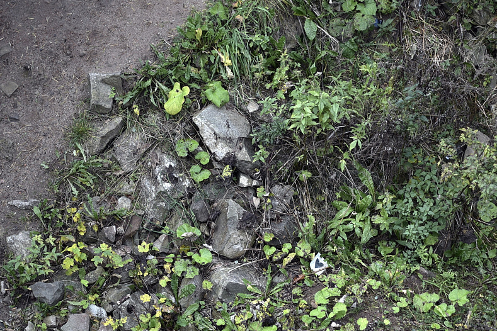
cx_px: 323
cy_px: 266
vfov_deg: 19.0
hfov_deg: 28.3
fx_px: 980
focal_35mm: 71
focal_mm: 35
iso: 125
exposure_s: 1/160
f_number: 1.6
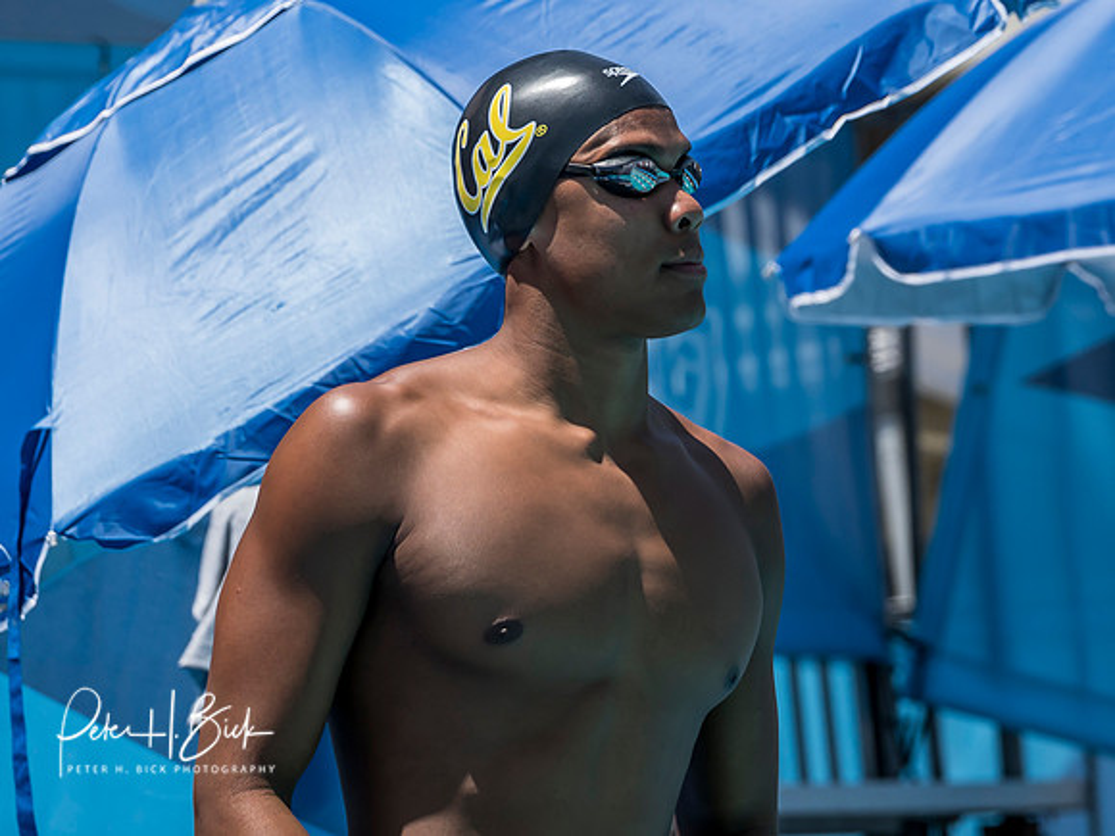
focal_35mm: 540
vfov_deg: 2.8
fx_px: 17397
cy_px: 282
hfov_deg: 3.7
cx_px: 586
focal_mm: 200
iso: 250
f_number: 6.3
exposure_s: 1/1250
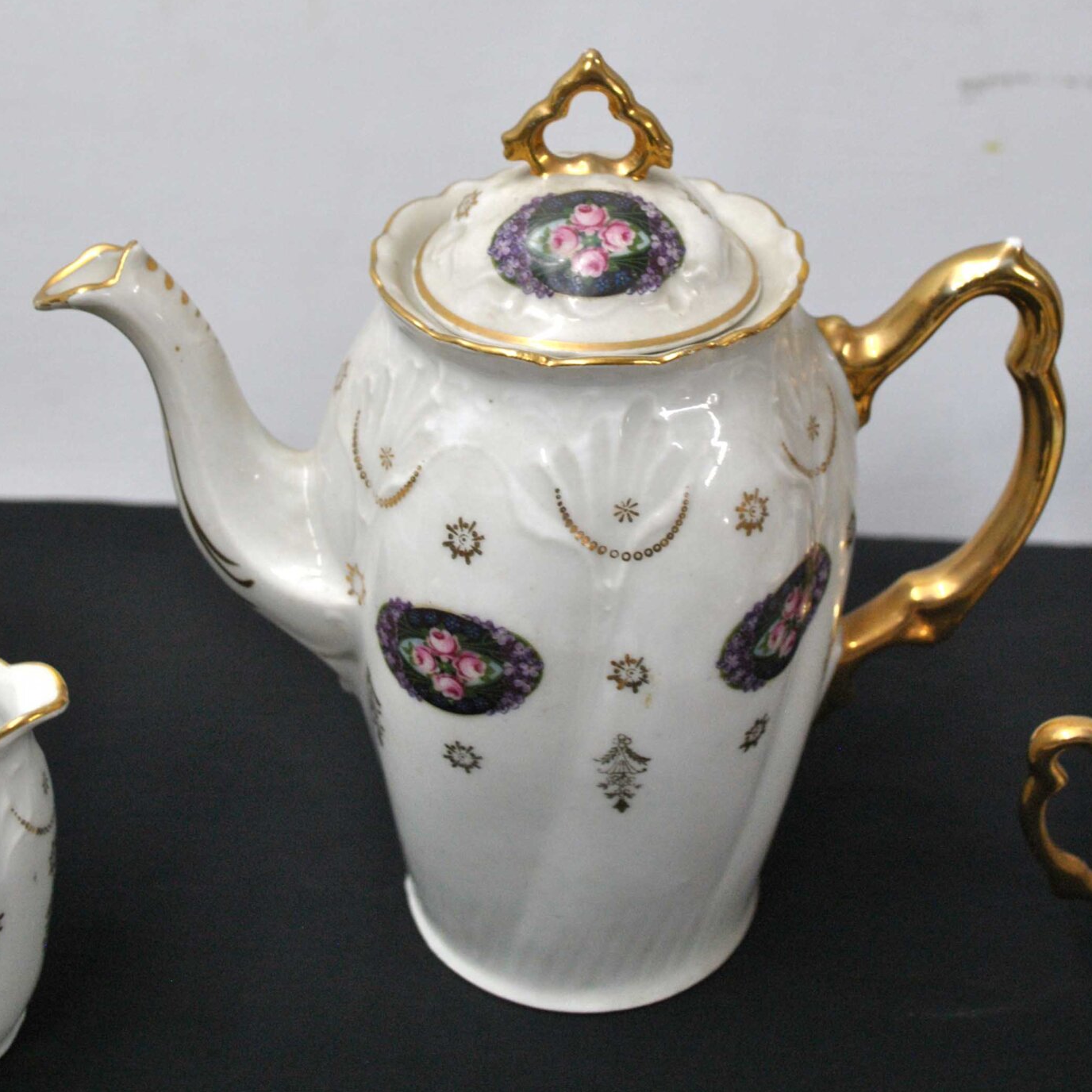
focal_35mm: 57
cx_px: 575
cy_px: 262
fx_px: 2034
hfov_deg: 30.0
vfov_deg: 29.5
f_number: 4
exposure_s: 1/30
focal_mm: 24
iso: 400
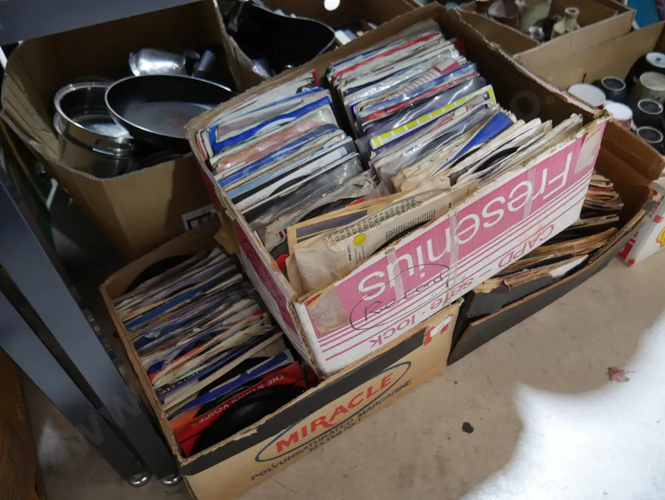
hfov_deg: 63.4
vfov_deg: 49.8
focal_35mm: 28
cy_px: 250
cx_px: 332
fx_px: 538
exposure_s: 1/60
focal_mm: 14
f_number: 3.5
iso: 1000
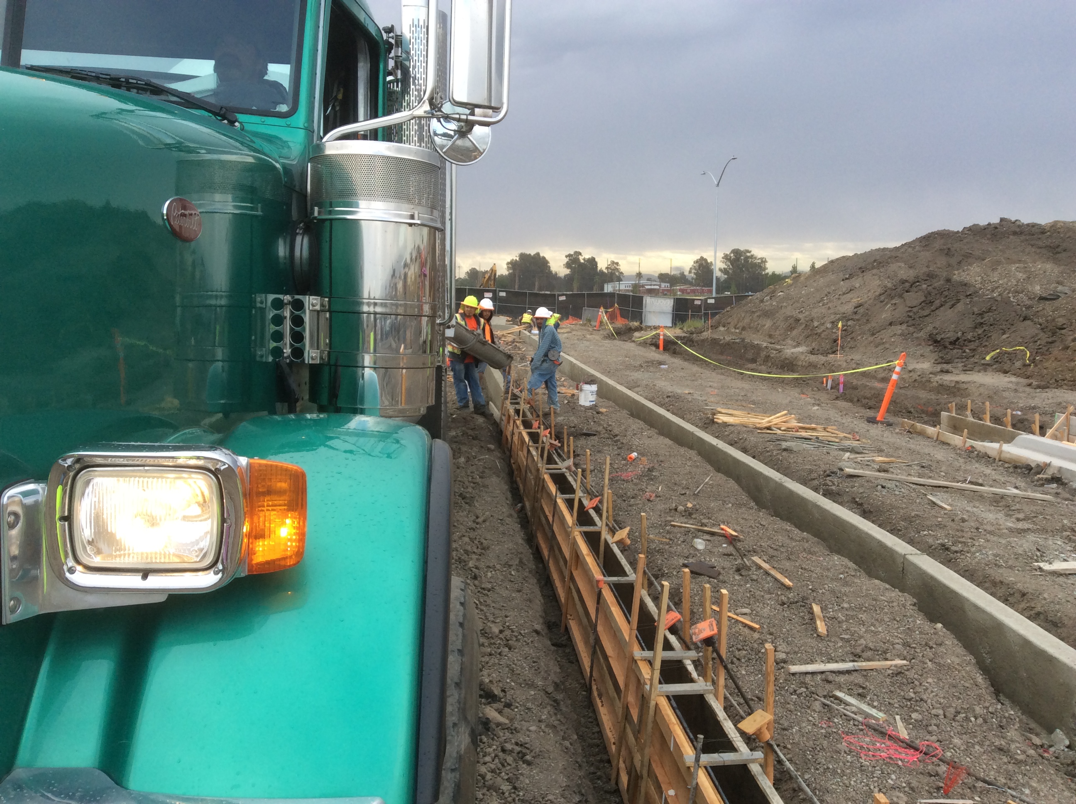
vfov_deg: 44.1
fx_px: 993
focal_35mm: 32
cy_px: 402
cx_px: 538
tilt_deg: -8.0
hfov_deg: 56.9
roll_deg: +0.3
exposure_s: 1/162
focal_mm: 3.3
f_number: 2.4
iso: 32
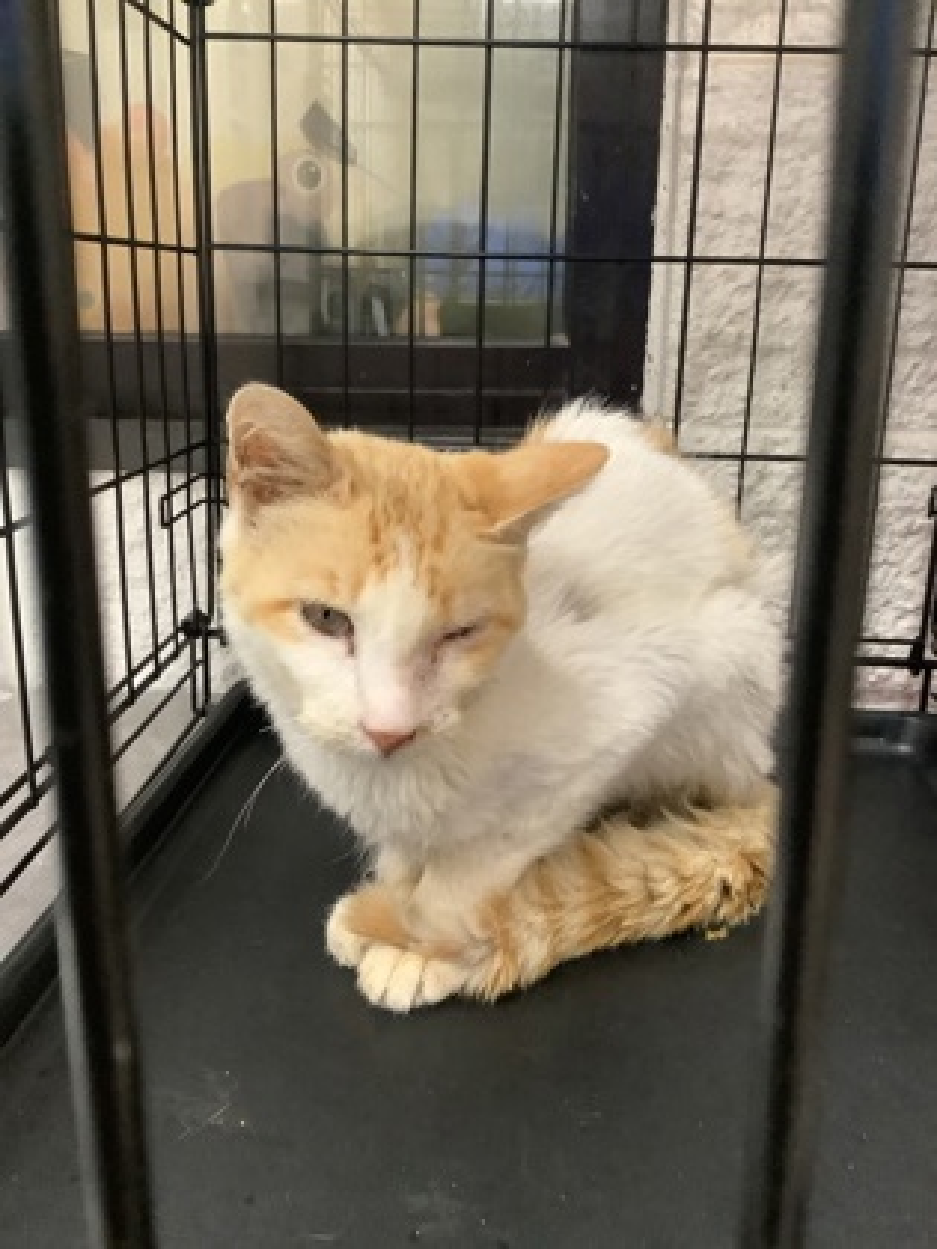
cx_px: 468
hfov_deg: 45.4
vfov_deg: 58.4
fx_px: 1119
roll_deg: +0.1
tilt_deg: -15.7
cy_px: 624
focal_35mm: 31
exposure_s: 1/30
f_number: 2.4
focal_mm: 3.3
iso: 400
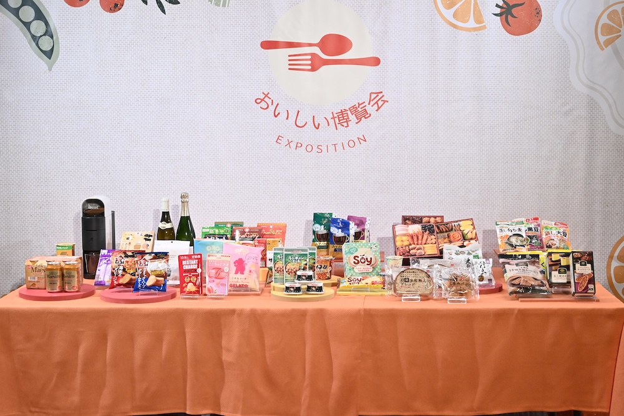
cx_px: 312
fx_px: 1040
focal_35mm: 60
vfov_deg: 22.6
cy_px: 208
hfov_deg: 33.4
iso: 6400
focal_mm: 60
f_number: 8
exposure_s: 1/160
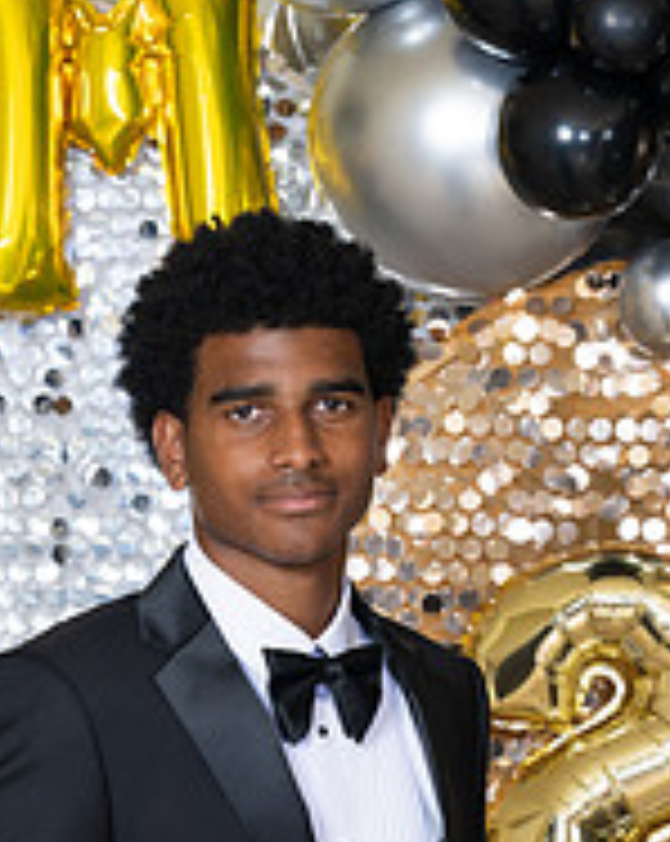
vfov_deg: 4.3
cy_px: 910
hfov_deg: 3.4
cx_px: 247
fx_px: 11231
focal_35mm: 452
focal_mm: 200
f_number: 8
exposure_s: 1/100
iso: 320
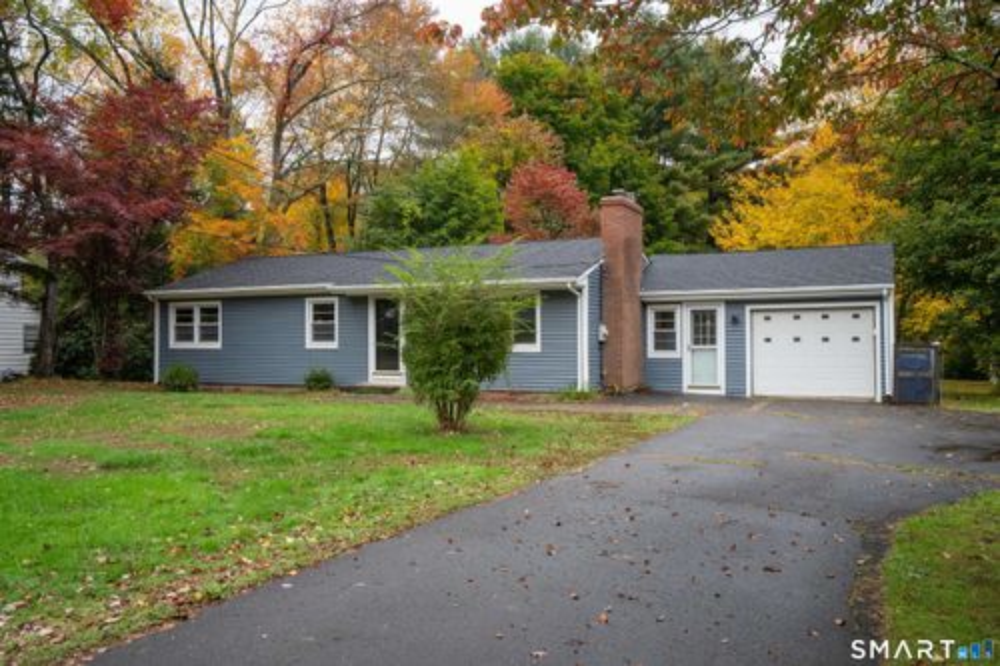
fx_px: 805
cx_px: 500
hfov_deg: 63.7
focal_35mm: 29
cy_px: 333
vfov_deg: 44.9
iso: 1600
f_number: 11
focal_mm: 29
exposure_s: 1/125
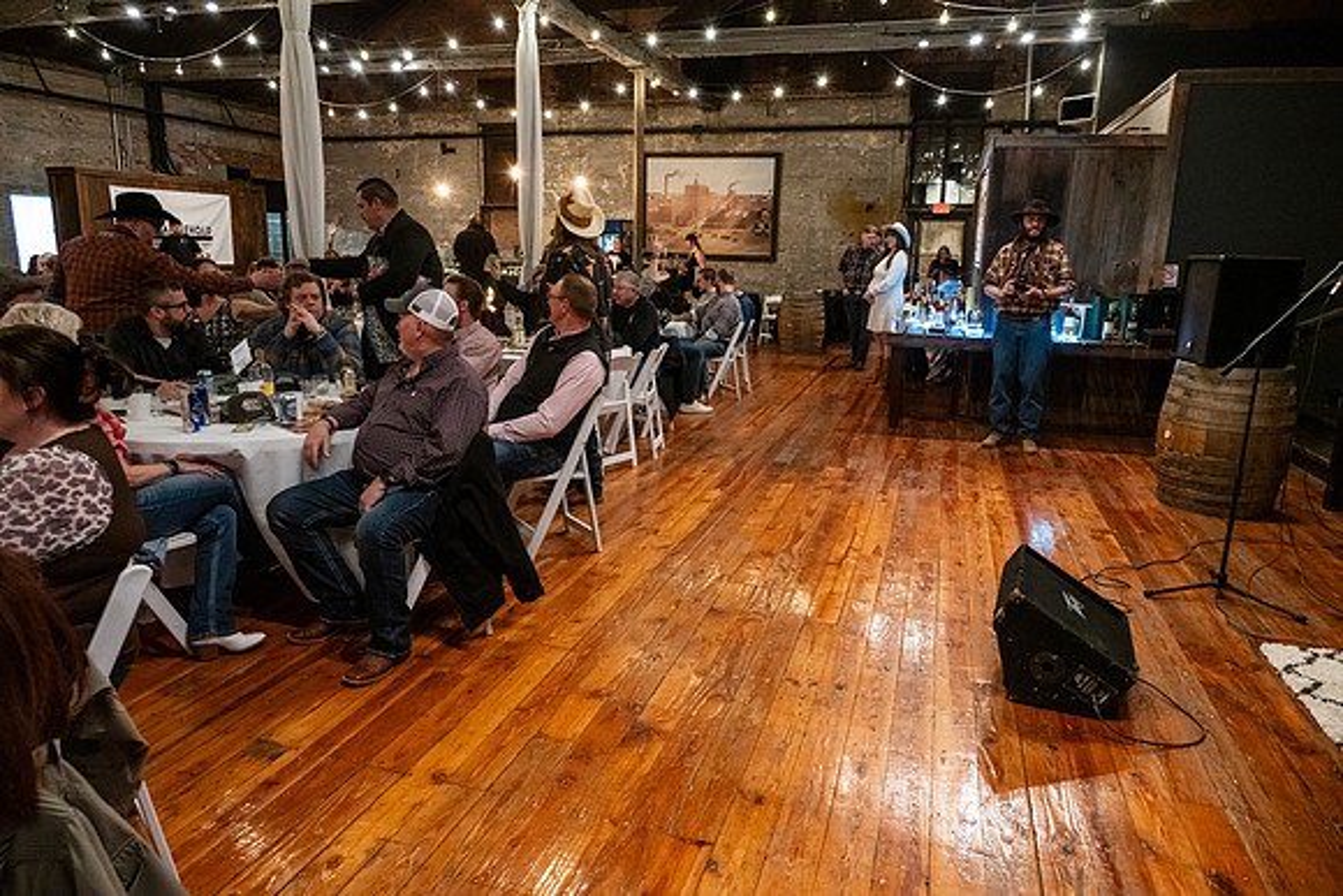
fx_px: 896
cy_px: 448
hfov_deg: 73.7
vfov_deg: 53.2
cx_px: 672
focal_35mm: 24
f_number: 6.3
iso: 6400
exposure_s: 1/40
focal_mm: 24
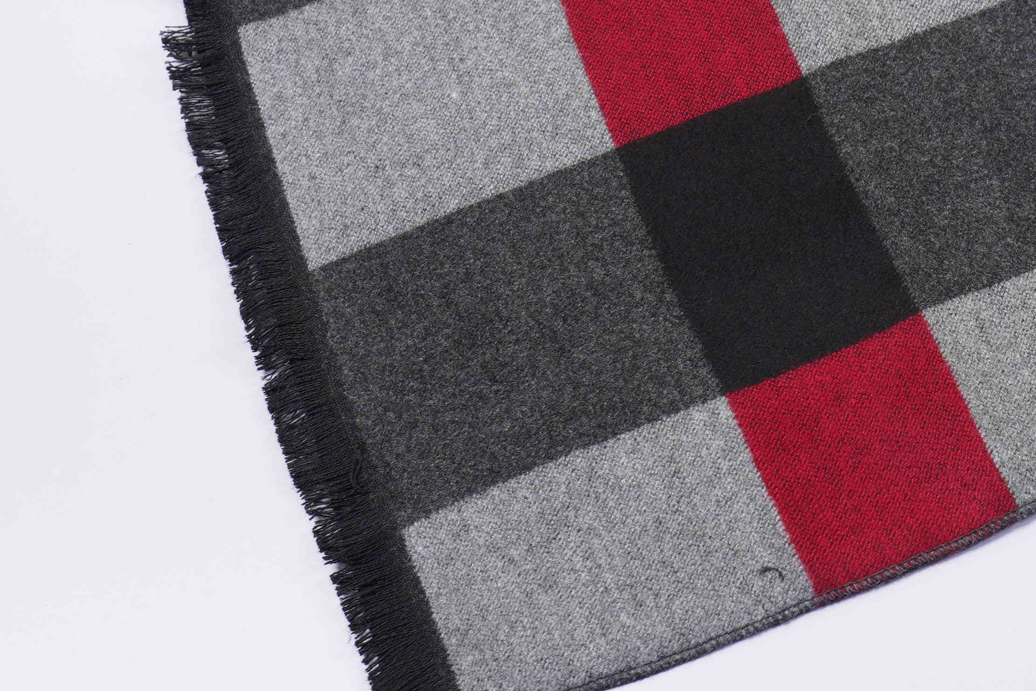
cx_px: 1292
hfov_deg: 19.6
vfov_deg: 13.9
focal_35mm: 97
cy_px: -5
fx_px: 2791
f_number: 8
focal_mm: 36
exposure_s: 1/100
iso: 100
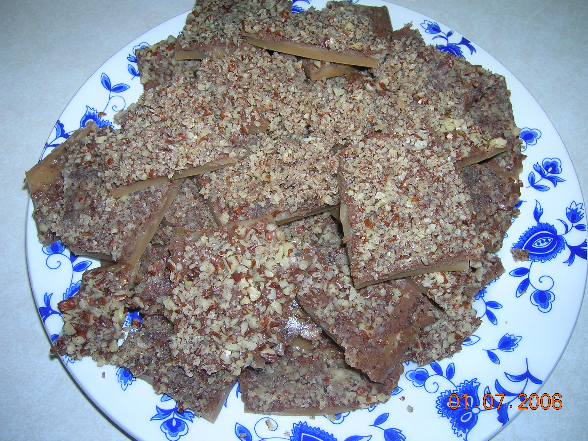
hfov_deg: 51.4
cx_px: 295
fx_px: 611
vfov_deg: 39.7
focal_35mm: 36
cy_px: 217
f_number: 2.9
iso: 50
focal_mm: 5.7
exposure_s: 1/60.1
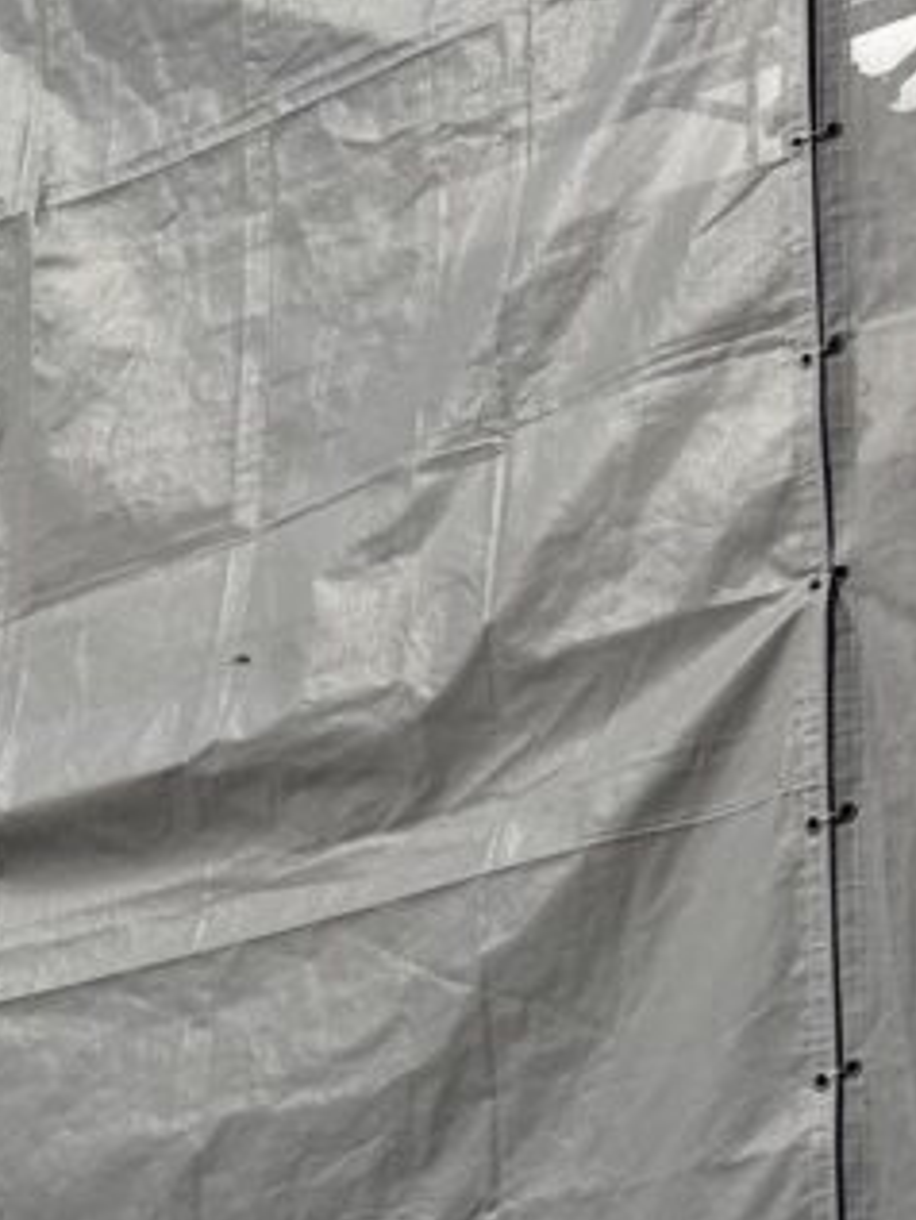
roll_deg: +2.6
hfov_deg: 15.0
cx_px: 897
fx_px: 3420
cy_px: 674
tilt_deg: +22.5
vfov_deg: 20.2
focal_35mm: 97
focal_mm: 6.76
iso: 80
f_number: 1.78
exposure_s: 1/14286
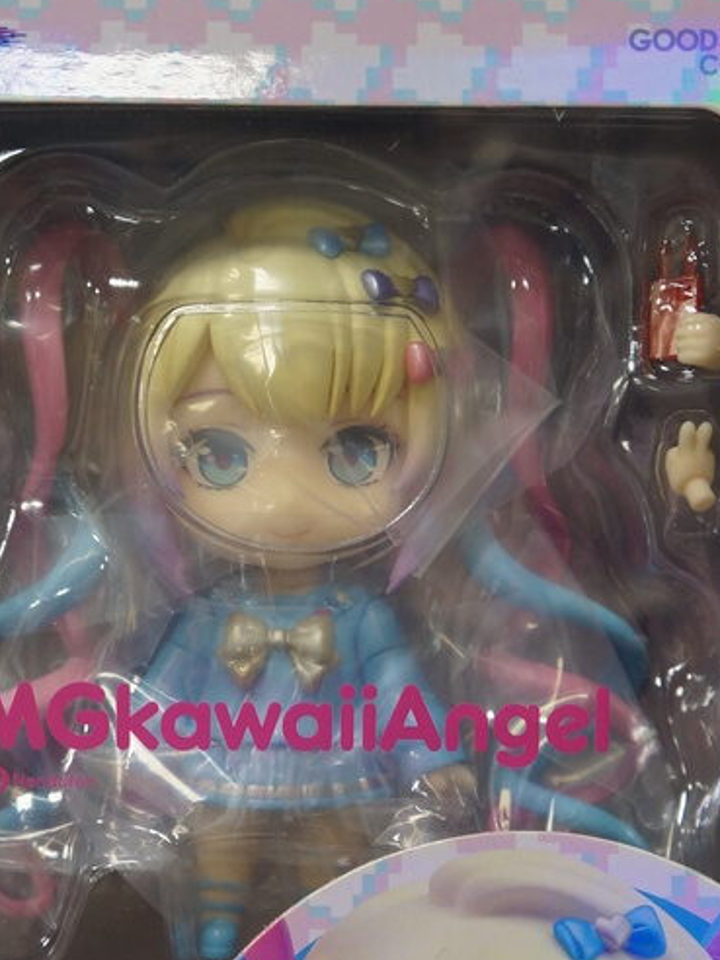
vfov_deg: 23.6
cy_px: 728
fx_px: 2274
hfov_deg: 18.0
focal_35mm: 82
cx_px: 299
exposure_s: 1/60
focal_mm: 28
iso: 1000
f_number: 4
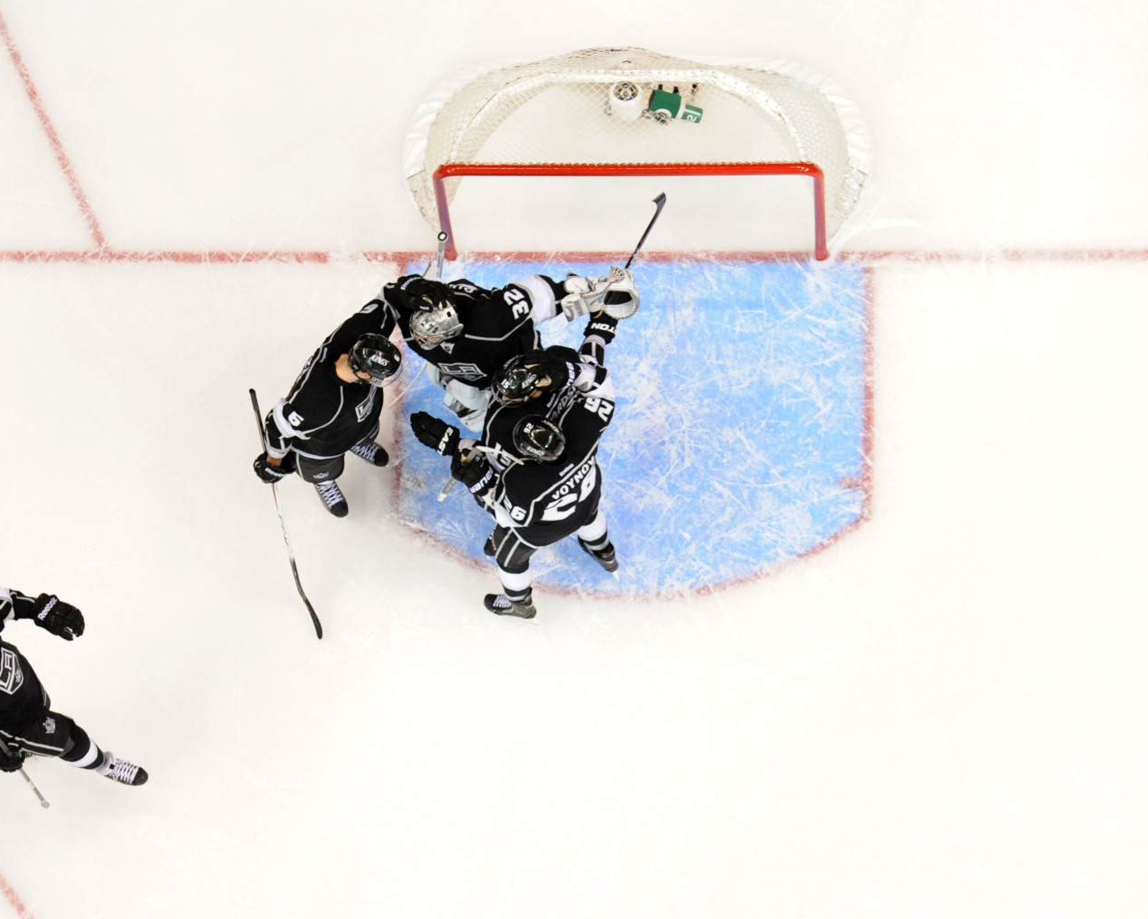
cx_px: 549
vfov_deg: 9.8
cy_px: 460
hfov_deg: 12.2
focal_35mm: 158
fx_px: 5369
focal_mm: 140
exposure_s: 1/800
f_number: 4
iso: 2500
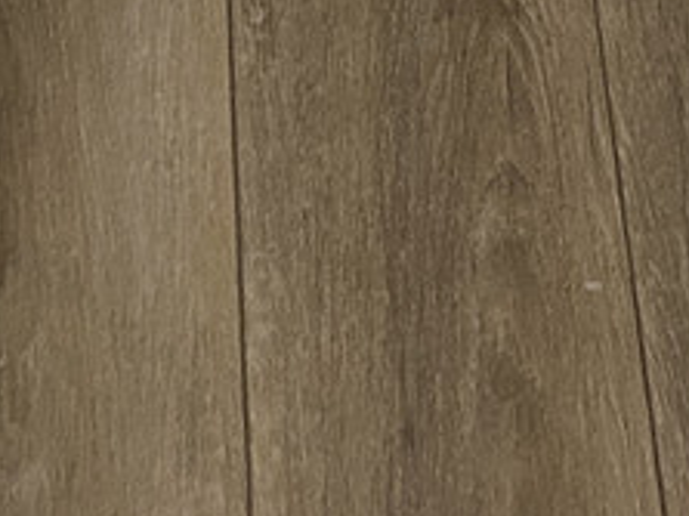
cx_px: 365
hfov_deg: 11.1
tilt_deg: -37.6
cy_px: -1149
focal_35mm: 179
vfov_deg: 7.2
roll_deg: +1.3
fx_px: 3561
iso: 125
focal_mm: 4.25
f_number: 1.8
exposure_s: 1/60
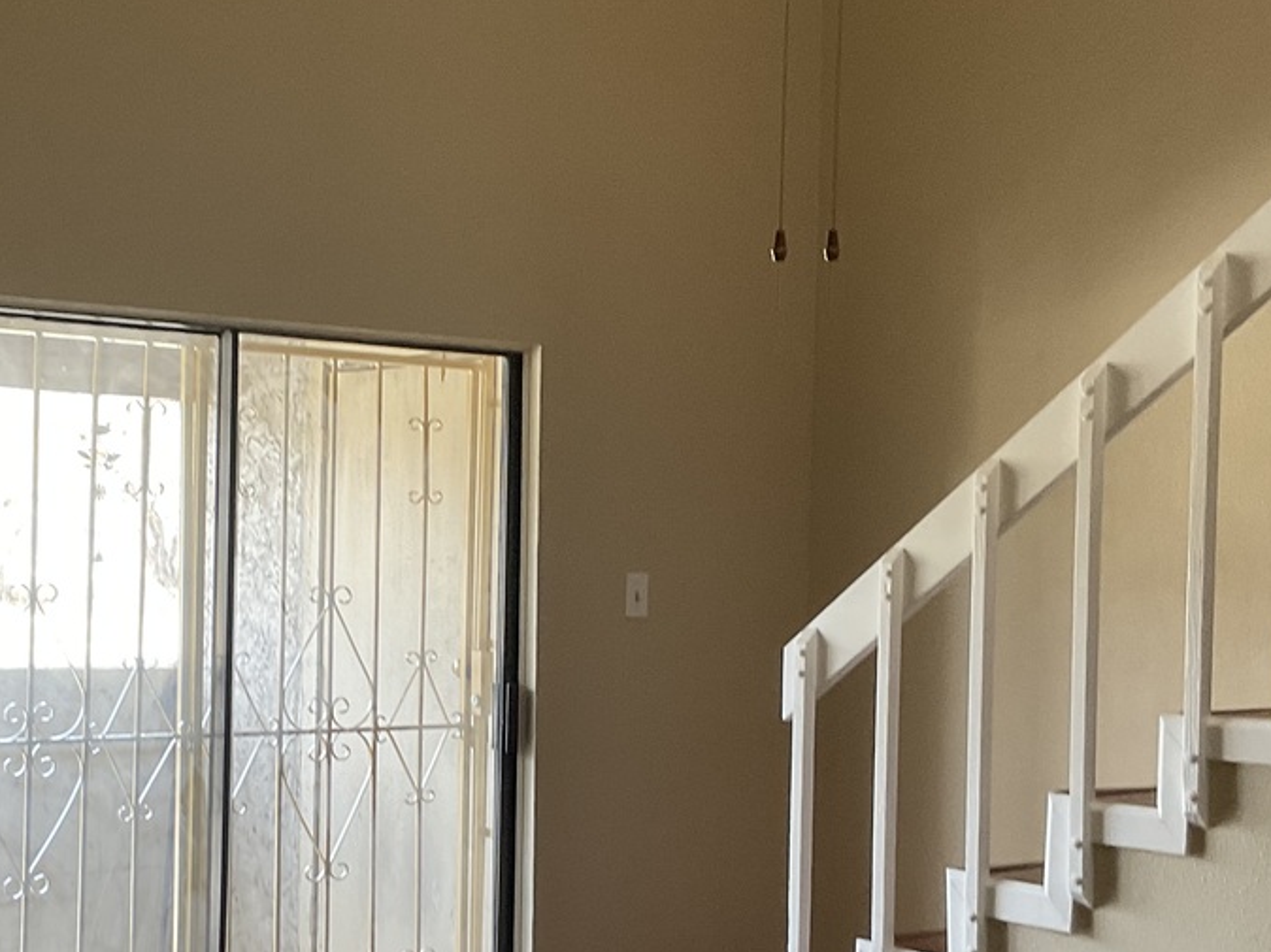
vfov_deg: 23.6
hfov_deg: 31.1
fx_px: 2276
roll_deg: -0.8
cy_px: 599
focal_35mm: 62
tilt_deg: -0.9
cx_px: 479
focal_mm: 3
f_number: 1.8
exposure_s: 1/60
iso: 50
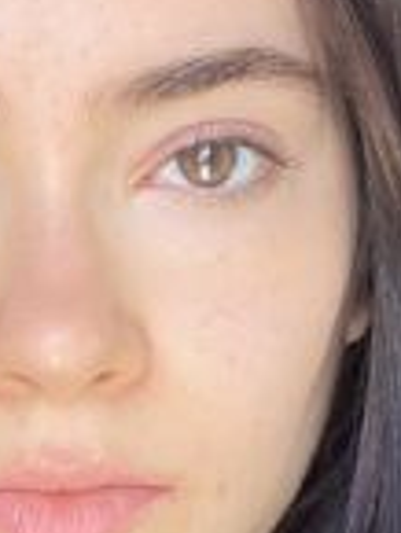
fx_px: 1912
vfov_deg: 15.6
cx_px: 74
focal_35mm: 124
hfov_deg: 11.9
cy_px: 548
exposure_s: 1/122
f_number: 2.2
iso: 64
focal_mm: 2.71
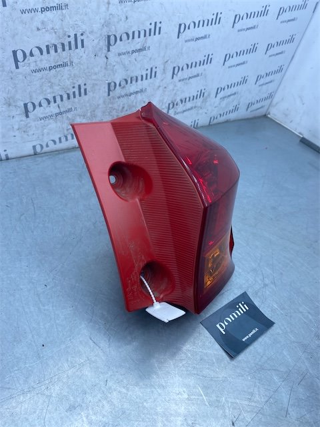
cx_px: 160
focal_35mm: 26
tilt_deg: -39.3
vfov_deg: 67.3
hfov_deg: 53.1
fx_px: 320
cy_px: 214
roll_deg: -17.8
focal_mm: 4.25
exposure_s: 1/747
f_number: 1.8
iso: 32
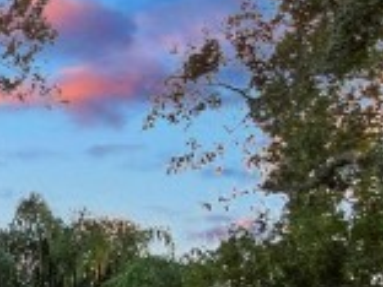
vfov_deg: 13.6
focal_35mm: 92
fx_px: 1018
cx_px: -211
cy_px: 584
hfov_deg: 18.6
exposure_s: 1/80
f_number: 7.1
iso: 250
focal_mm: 7
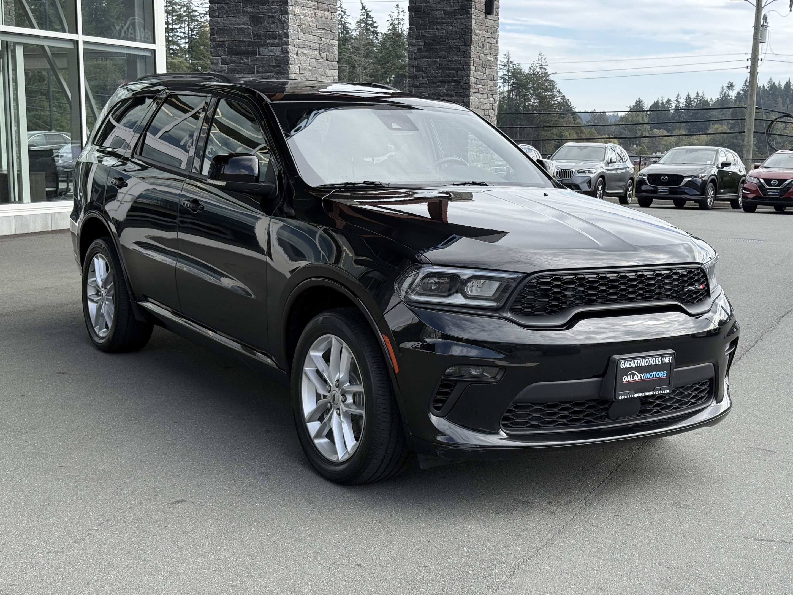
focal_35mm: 48
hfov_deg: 39.7
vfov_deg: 30.3
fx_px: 1100
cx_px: 396
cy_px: 298
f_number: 1.78
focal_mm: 6.76
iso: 64
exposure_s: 1/1429
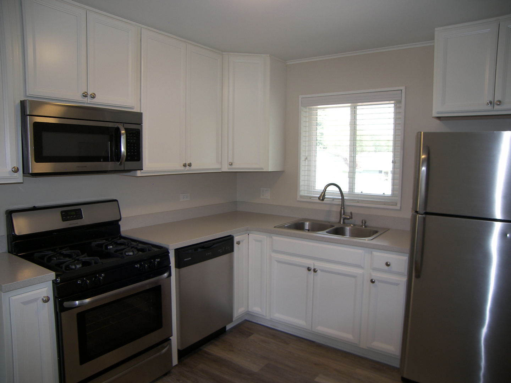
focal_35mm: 24
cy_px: 192
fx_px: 354
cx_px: 256
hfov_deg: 71.6
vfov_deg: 56.8
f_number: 2.8
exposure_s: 1/40
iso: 50
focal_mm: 5
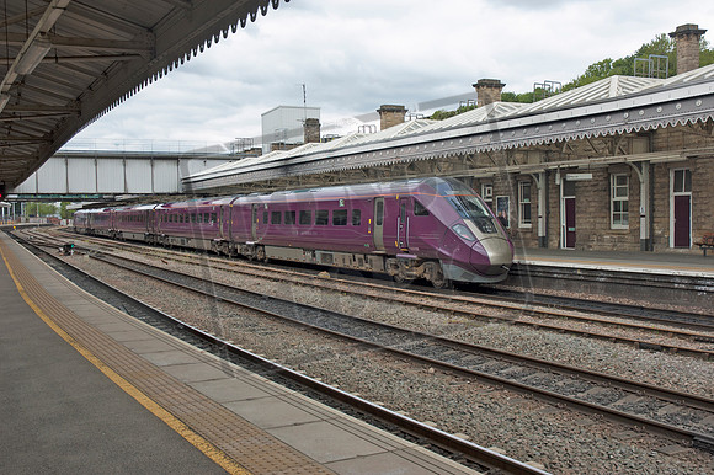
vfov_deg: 33.0
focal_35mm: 40
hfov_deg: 48.0
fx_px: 803
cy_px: 238
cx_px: 357
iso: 200
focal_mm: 27
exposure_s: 1/160
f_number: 6.3
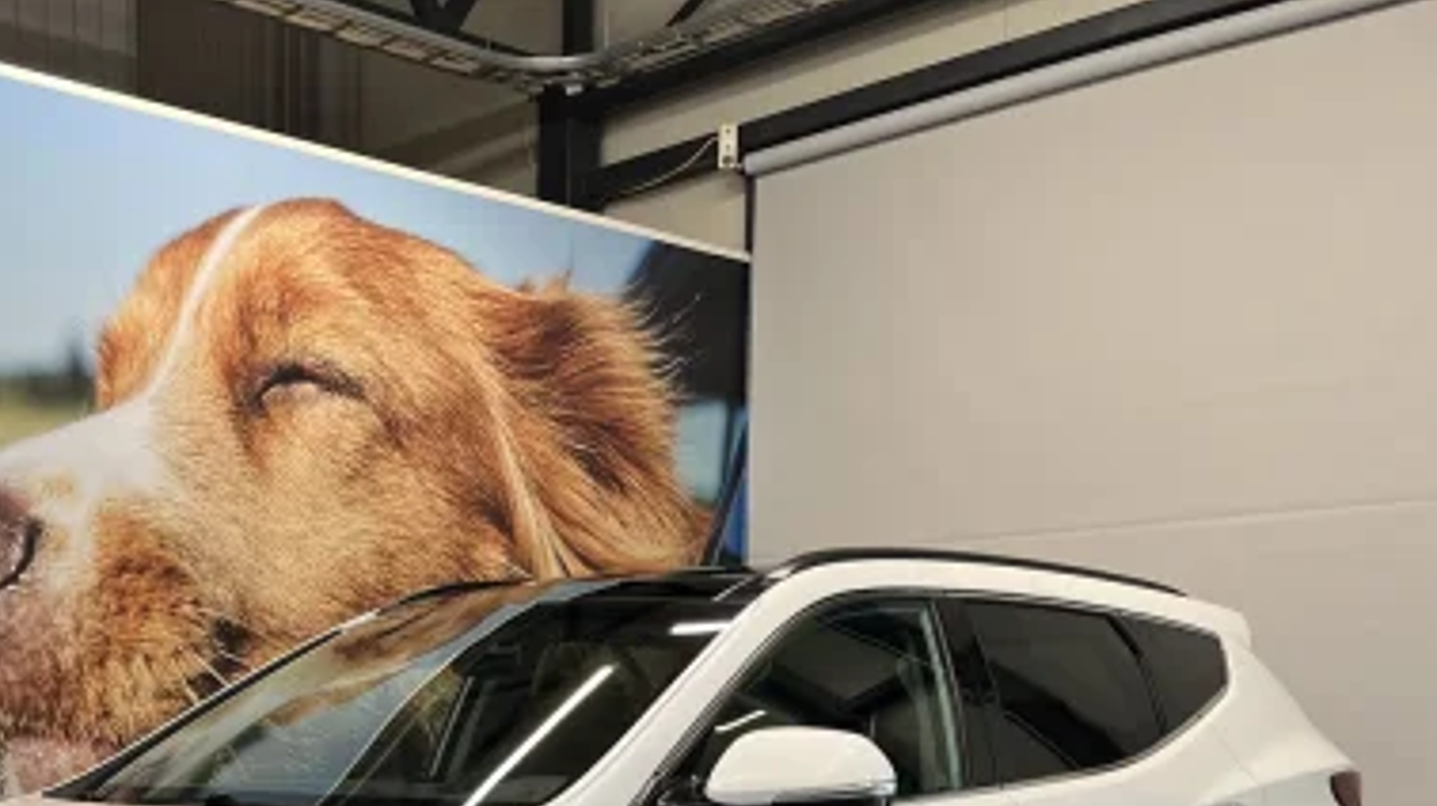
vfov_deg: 23.2
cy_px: 909
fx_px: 1828
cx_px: 331
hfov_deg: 41.4
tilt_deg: -6.7
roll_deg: +0.7
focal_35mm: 48
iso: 80
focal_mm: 5.1
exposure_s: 1/121
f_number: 1.6
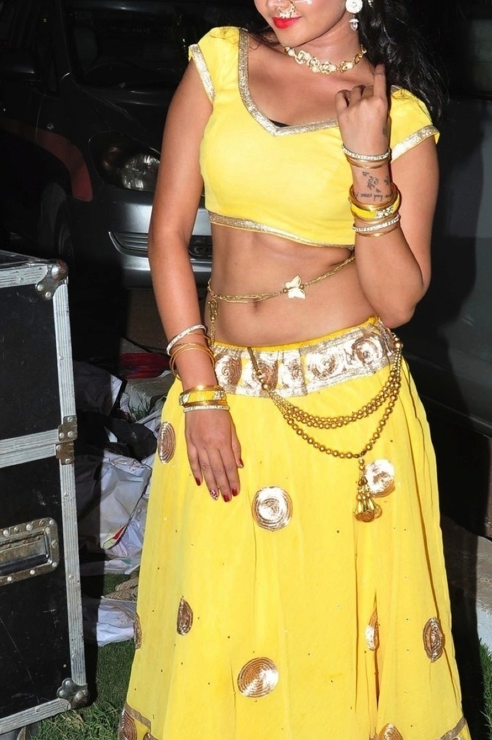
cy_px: 375
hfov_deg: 20.5
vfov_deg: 30.5
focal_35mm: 66
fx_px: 1356
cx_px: 307
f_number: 10
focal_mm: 30
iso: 500
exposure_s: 1/125
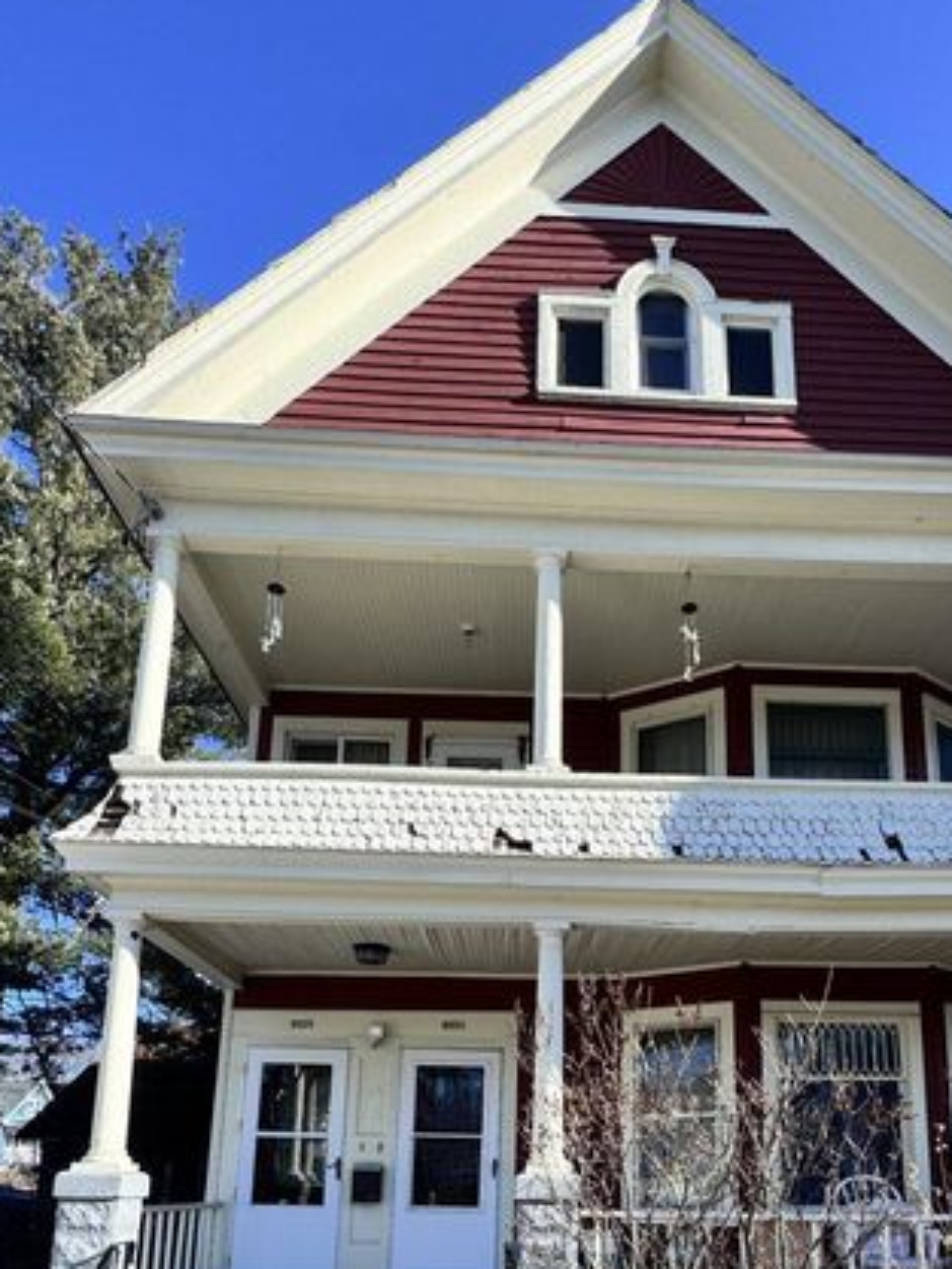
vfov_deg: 65.5
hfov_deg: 56.5
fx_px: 880
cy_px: 1006
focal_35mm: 24
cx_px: 557
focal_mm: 2.22
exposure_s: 1/693
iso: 40
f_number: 2.2
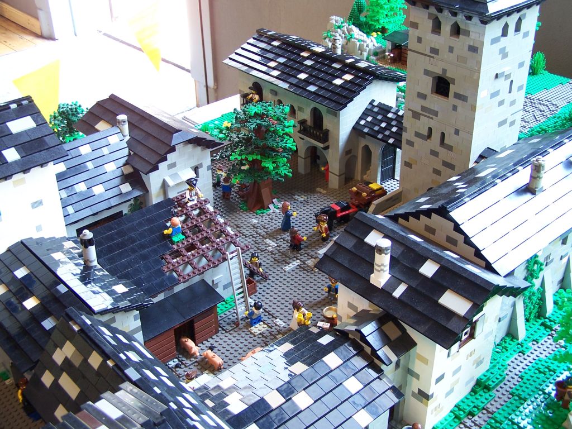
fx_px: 711
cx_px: 286
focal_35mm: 43
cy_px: 214
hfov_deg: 43.9
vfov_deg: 33.6
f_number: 2.9
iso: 80
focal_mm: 7.1
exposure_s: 1/8
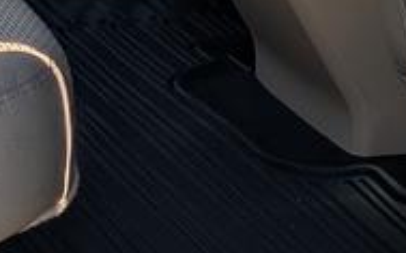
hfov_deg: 11.6
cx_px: 18
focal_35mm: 179
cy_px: -159
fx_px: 1980
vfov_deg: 7.2
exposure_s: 1/1393
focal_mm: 5.43
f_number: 1.89
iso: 42
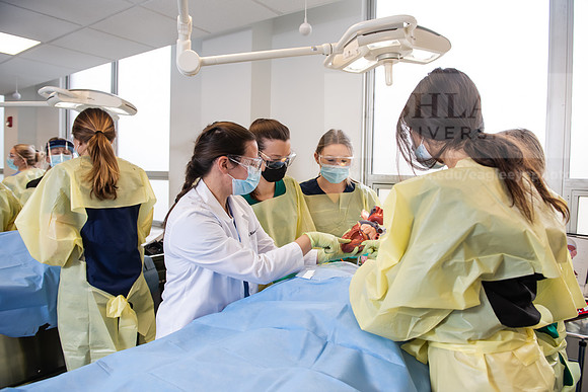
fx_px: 392
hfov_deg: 73.7
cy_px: 196
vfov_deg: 53.2
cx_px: 294
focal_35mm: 24
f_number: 4
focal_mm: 24
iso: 500
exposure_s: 1/200
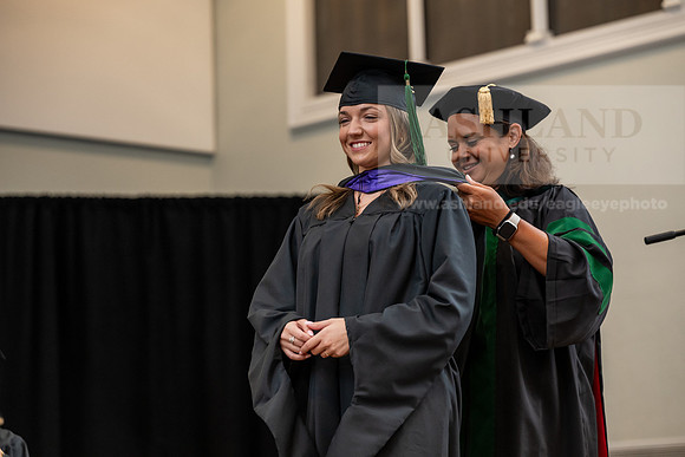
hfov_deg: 19.5
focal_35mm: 105
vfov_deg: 13.0
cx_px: 342
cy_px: 228
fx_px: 1998
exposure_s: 1/200
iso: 1600
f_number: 3.5
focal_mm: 105
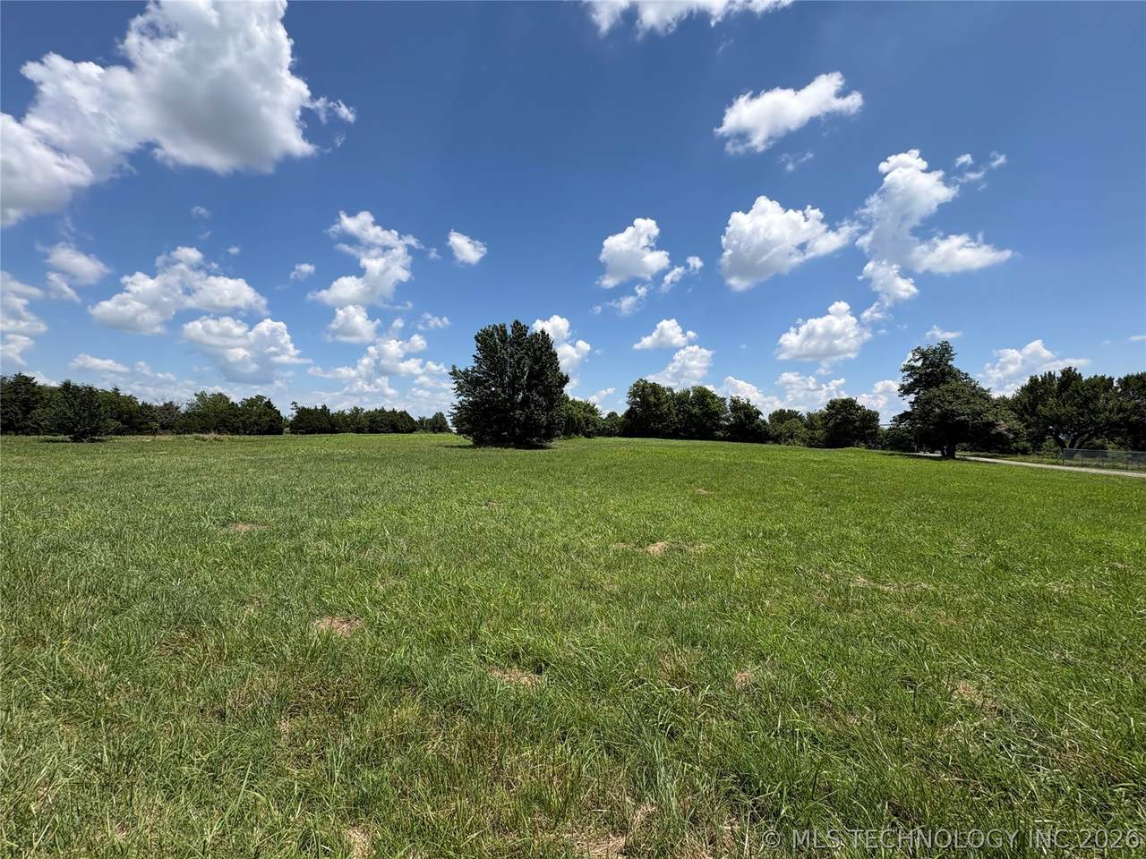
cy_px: 430
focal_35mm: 14
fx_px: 463
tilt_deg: +0.2
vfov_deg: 85.7
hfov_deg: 102.1
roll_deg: -0.2
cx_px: 573
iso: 50
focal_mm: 2.22
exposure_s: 1/2770
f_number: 2.2
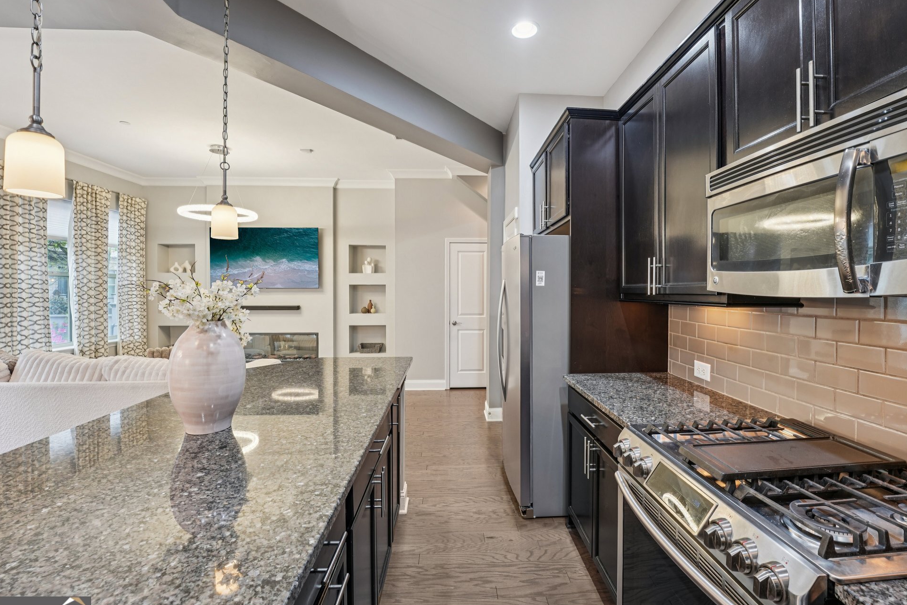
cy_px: 305
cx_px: 480
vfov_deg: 77.3
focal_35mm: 15
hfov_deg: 100.3
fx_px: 378
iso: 320
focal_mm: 14
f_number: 8
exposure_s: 1/6
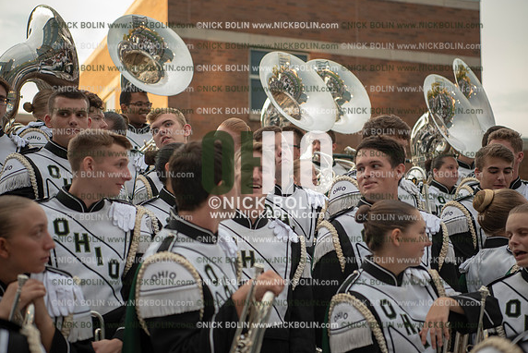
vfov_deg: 19.2
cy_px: 175
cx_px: 267
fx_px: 1042
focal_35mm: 71
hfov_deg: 28.4
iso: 800
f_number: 3.2
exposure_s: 1/1000
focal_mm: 70
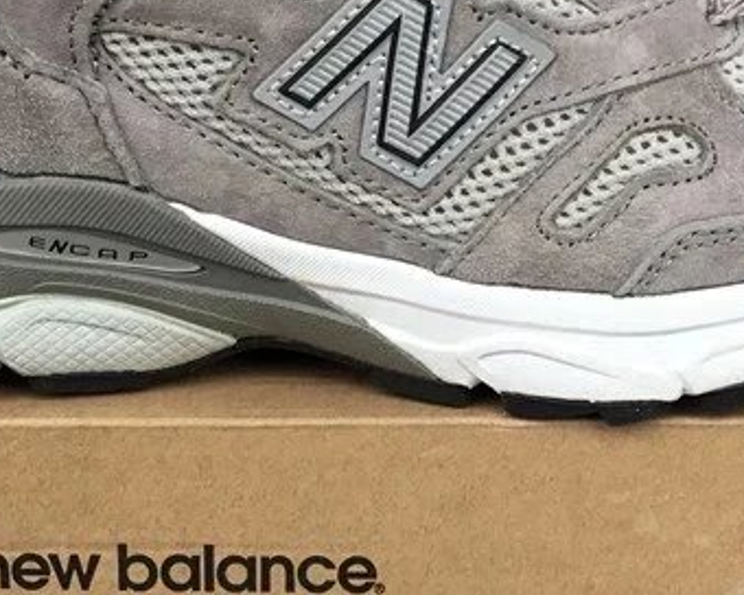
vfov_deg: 19.2
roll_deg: -1.0
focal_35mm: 80
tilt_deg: -18.4
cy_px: 285
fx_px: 1762
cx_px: 392
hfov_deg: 23.8
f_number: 2.4
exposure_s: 1/179
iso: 25
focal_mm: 3.3
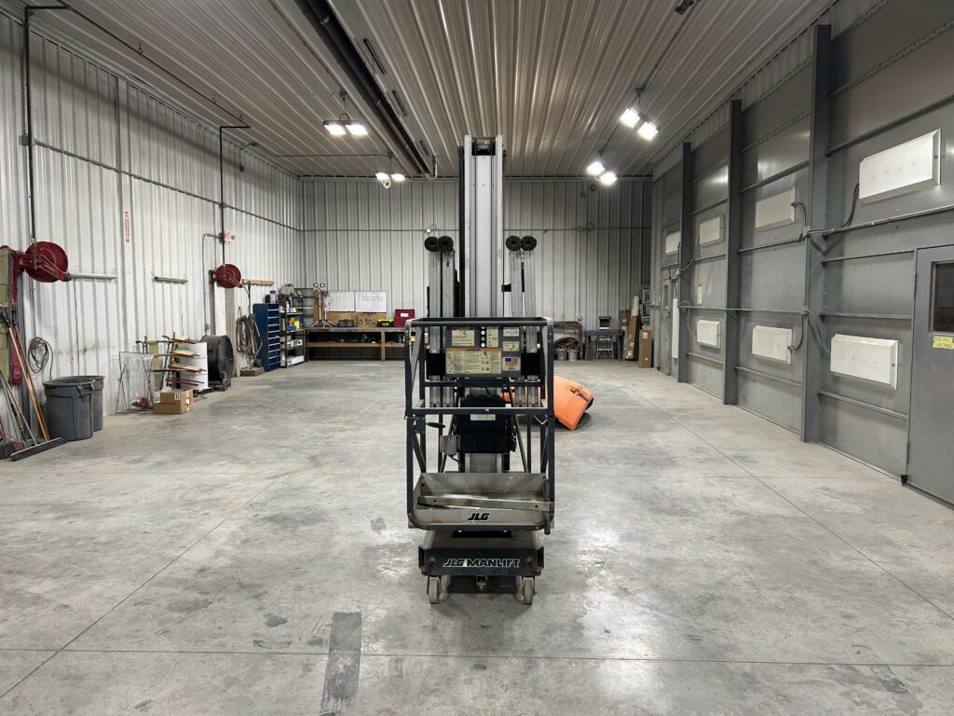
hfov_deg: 67.3
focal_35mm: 26
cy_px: 358
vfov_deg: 53.1
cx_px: 477
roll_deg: +0.0
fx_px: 717
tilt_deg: -4.9
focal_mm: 5.7
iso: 100
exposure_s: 1/60
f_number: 1.5
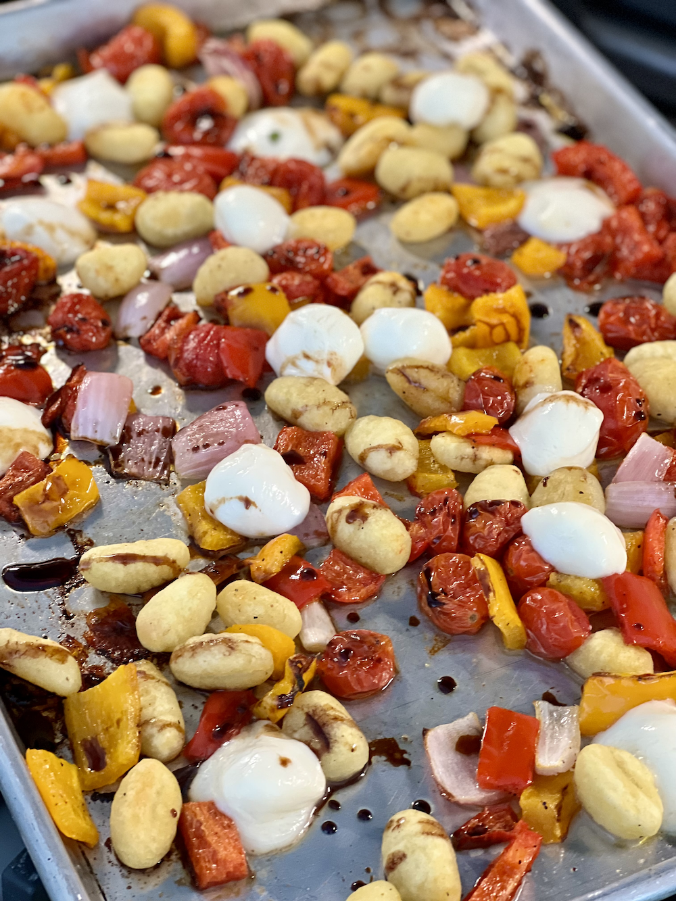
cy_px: 450
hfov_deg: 19.1
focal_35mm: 77
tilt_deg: -44.0
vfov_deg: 25.3
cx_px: 338
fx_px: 2005
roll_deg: -3.2
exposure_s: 1/40
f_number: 2.8
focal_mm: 9
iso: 400
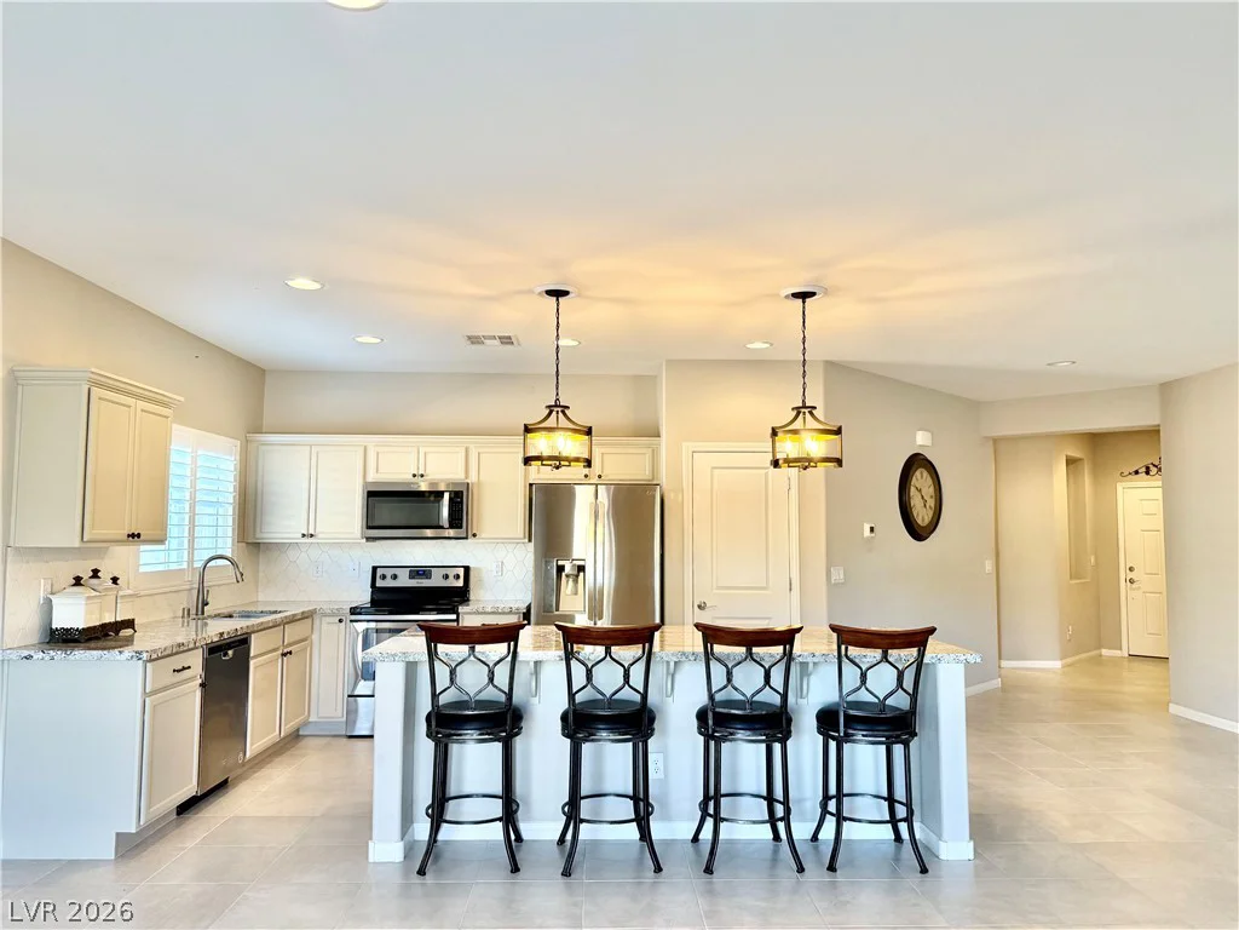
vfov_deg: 56.8
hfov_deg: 71.6
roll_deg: -1.9
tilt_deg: +4.7
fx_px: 859
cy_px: 465
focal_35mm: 24
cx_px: 620
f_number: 1.78
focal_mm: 6.76
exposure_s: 1/130
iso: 200
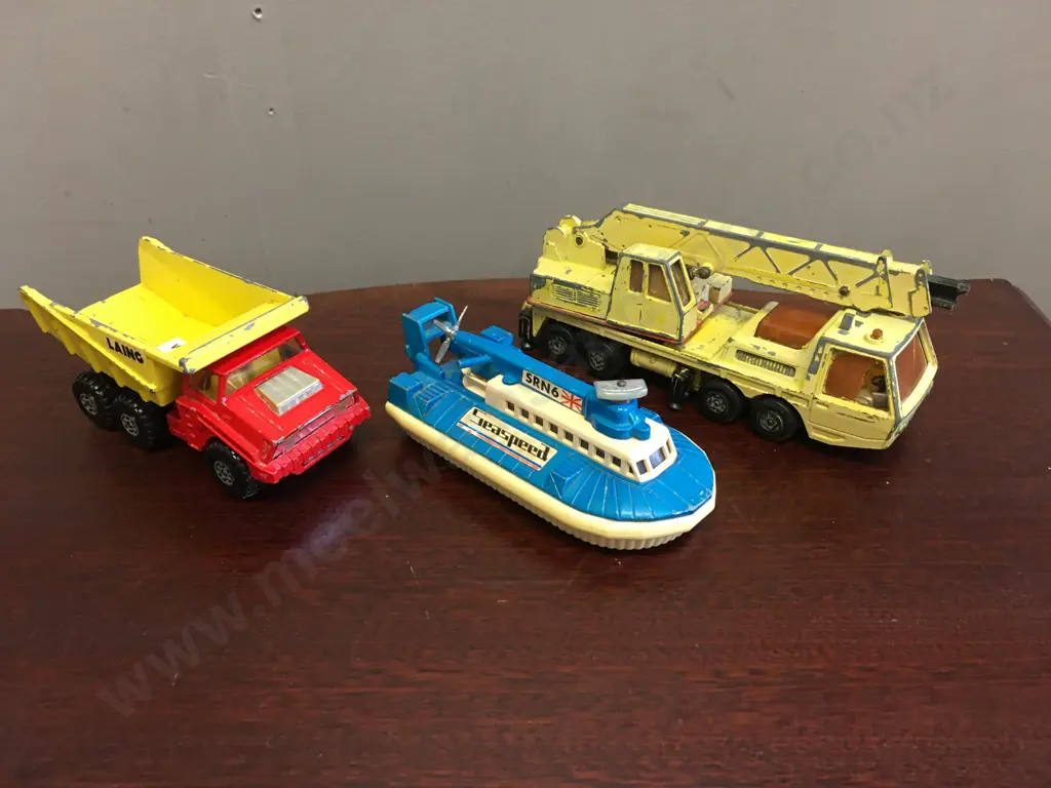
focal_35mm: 29
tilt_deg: -31.8
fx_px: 880
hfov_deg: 61.7
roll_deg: +1.0
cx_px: 526
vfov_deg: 48.2
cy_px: 394
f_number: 2.2
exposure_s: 1/17
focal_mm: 4.15
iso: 80
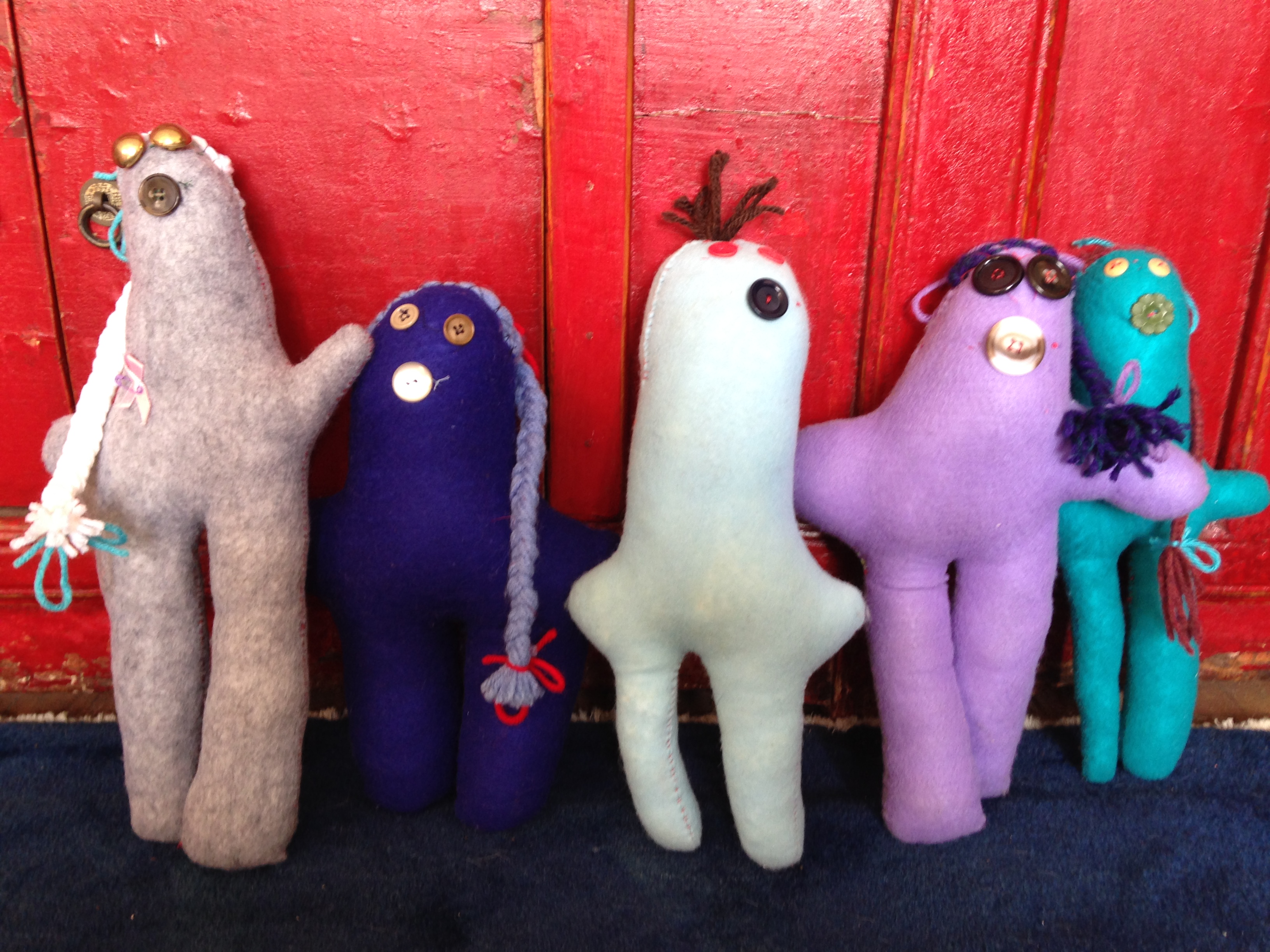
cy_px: 476
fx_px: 1211
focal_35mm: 33
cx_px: 635
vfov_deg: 42.9
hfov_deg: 55.4
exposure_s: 1/20
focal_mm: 4.12
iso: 80
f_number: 2.4
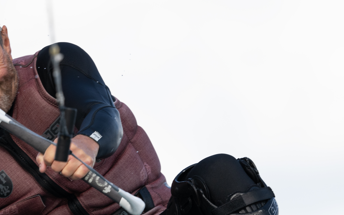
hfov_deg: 2.0
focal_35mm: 1043
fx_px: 9778
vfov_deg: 1.3
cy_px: 231
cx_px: 70
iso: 320
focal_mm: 400
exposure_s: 1/1600
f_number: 5
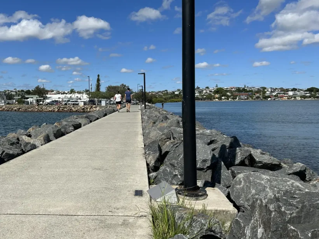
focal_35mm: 30
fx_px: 276
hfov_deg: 59.3
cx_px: 121
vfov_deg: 46.5
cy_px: 97
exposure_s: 1/7576
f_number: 1.78
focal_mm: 6.86
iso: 80
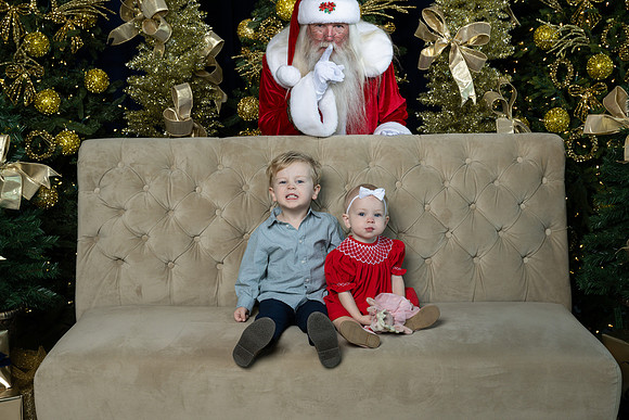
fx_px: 891
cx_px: 314
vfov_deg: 26.5
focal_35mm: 51
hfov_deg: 38.9
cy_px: 210
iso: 400
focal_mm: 51
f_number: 7.1
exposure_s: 1/60
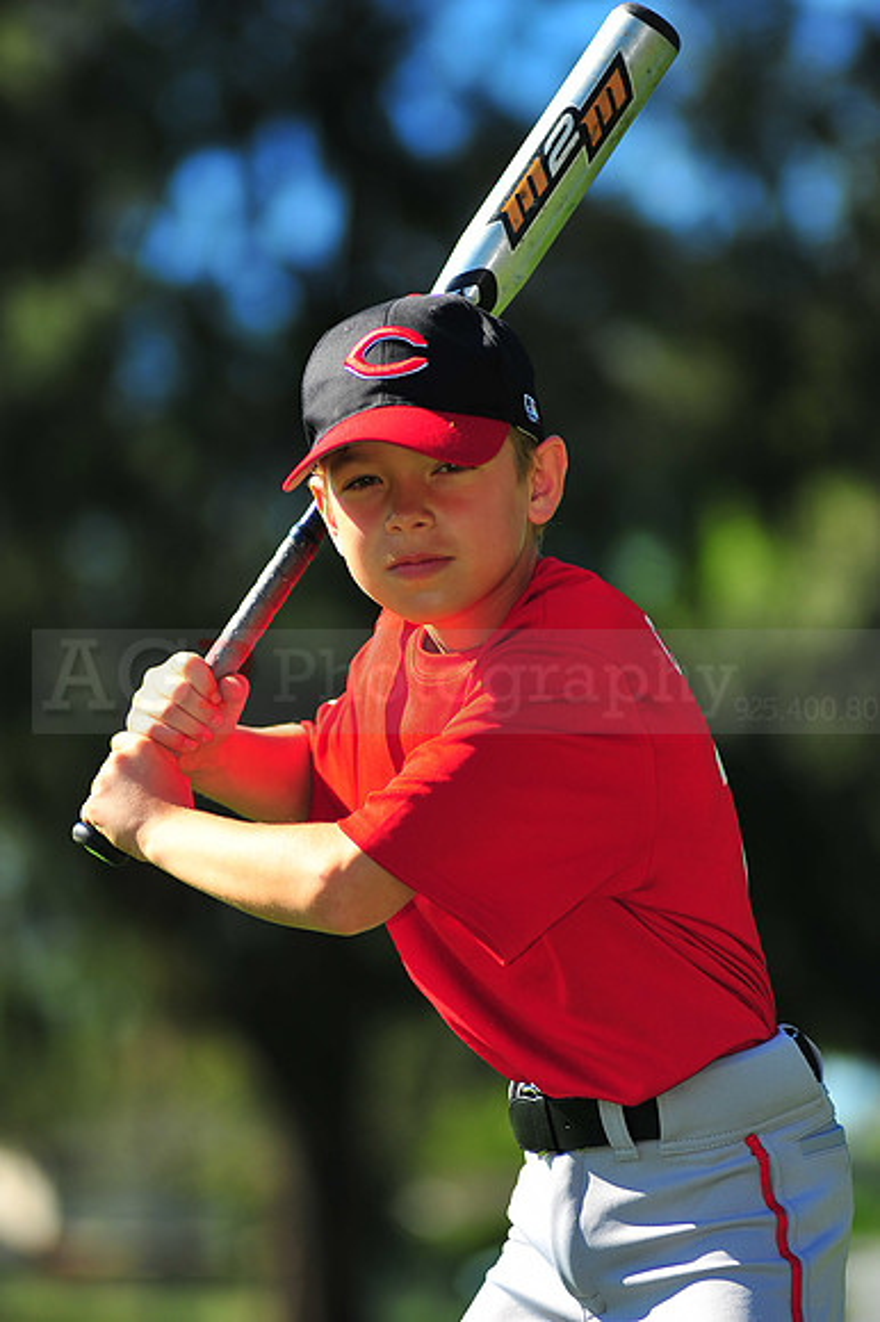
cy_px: 661
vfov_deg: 11.4
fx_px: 6607
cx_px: 440
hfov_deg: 7.6
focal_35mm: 180
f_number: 3.5
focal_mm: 180
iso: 200
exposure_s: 1/2000
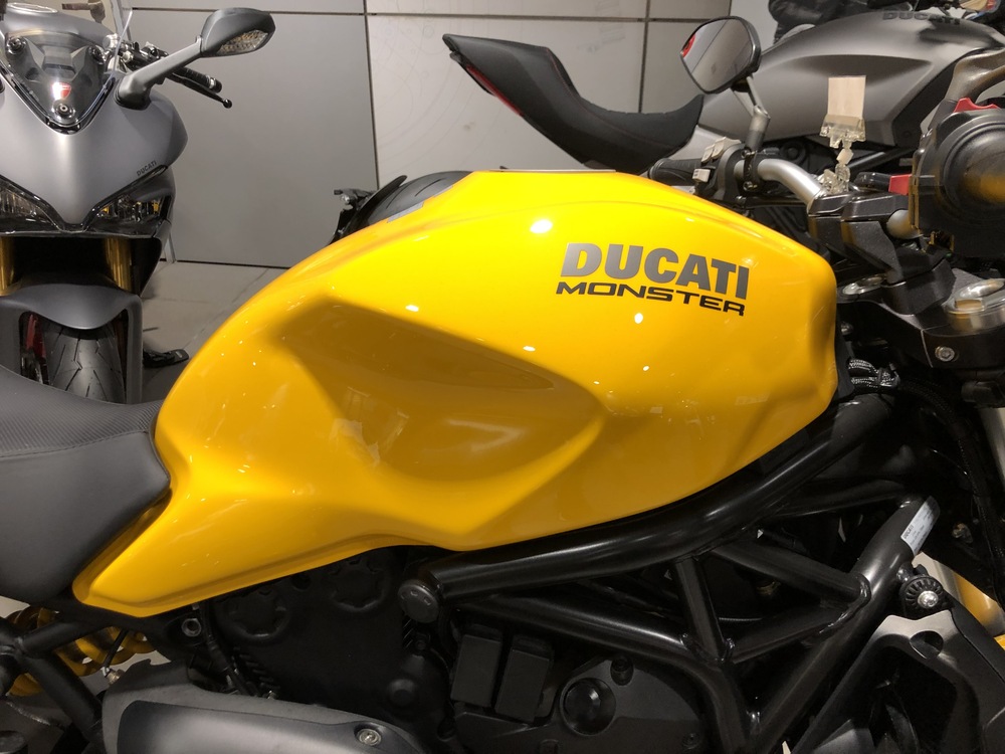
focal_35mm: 28
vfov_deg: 49.7
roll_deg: -0.9
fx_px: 813
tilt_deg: -28.4
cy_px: 377
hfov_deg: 63.4
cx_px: 502
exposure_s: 1/30
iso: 32
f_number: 1.8
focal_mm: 3.99
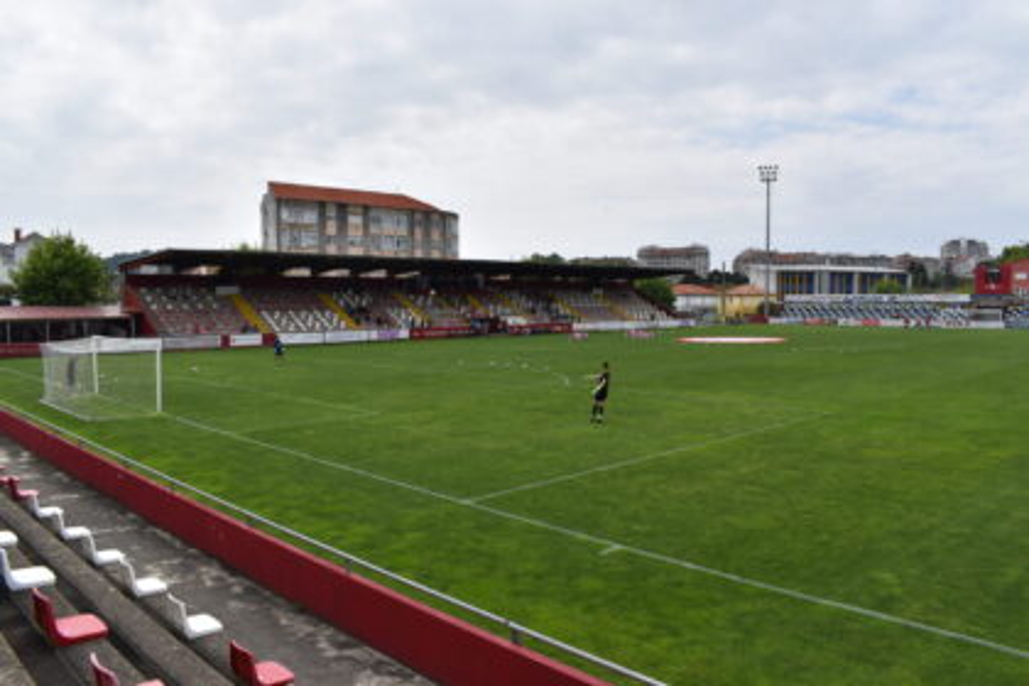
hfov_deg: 67.4
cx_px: 514
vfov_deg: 47.9
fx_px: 772
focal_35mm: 27
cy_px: 343
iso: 100
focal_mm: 18
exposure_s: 1/320
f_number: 9
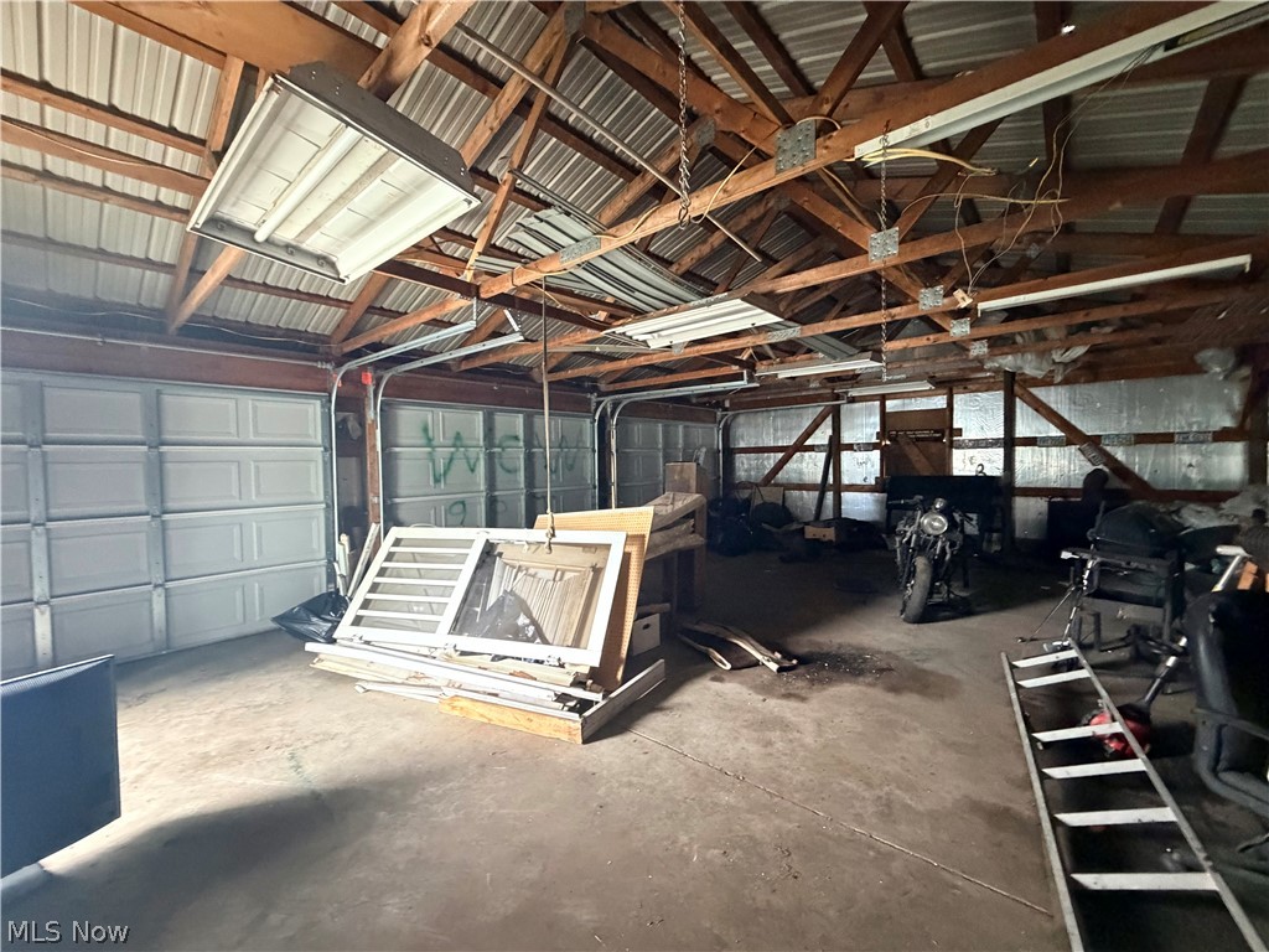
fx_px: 513
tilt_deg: +0.2
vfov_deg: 85.7
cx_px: 634
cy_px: 476
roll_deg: +2.0
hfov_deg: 102.1
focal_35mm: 14
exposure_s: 1/60
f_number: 2.2
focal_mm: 2.22
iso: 1000
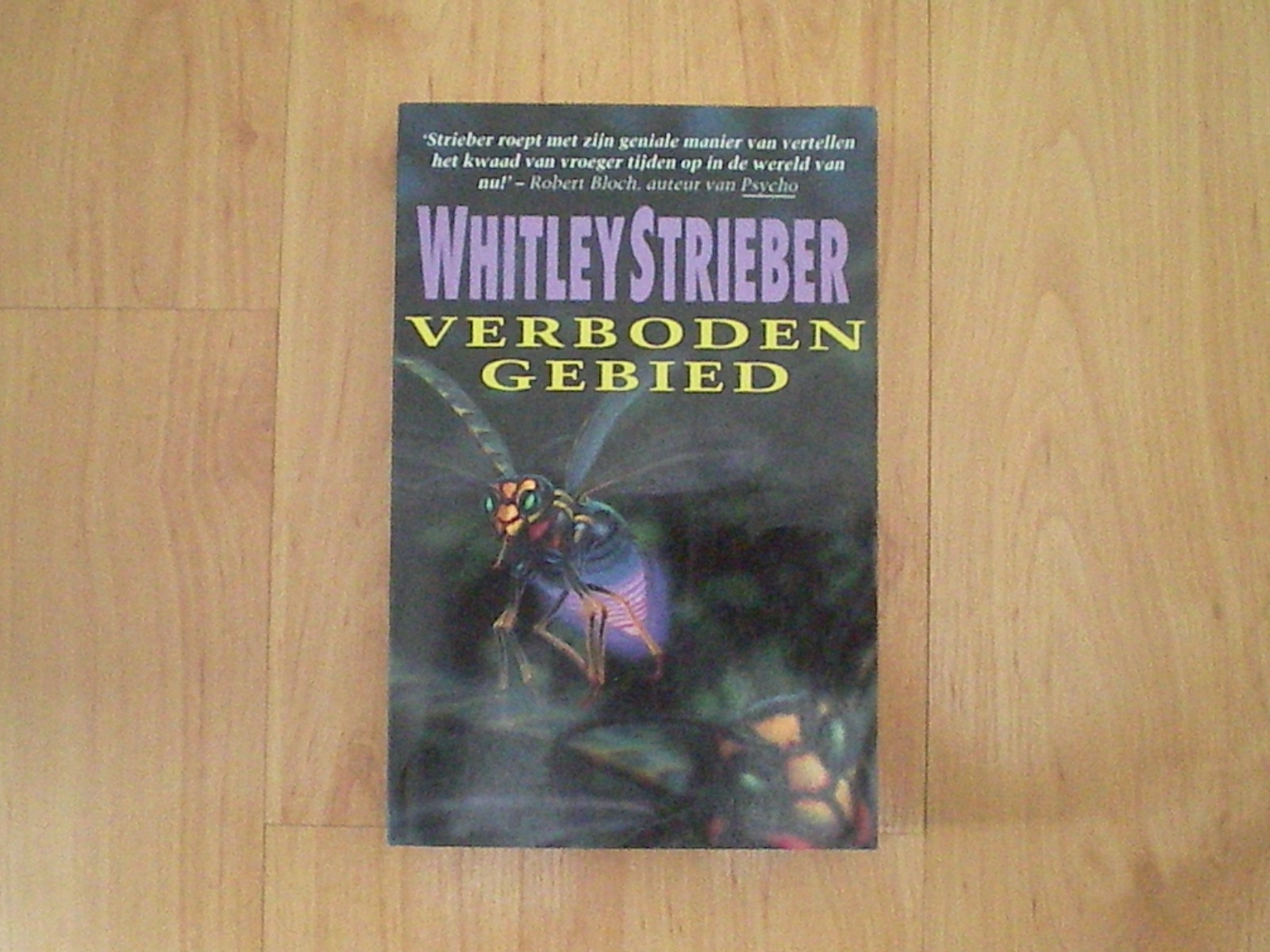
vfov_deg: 37.7
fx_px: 1394
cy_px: 476
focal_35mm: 38
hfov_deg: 49.0
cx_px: 635
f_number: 3.1
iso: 1800
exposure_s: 1/54.7
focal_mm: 6.3
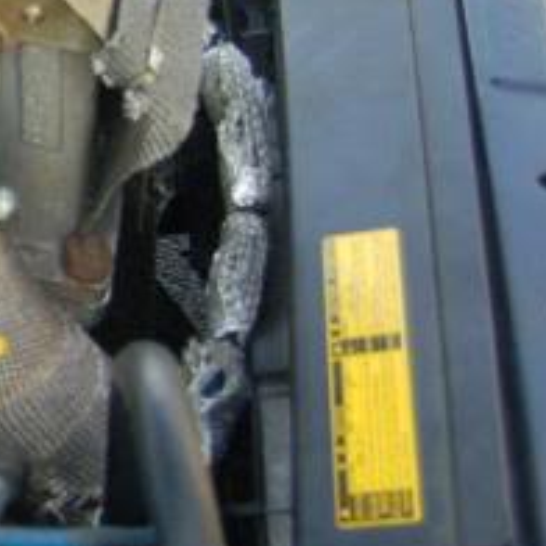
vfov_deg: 11.2
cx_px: -379
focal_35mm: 156
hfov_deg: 10.6
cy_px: 124
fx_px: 2784
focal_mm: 30
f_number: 5
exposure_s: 1/100
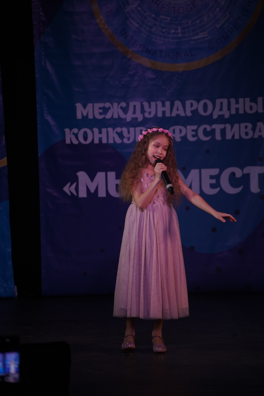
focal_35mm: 215
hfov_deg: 6.4
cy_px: 198
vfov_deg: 9.6
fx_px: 2365
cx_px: 132
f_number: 5.6
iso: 1600
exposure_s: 1/400
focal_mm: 215
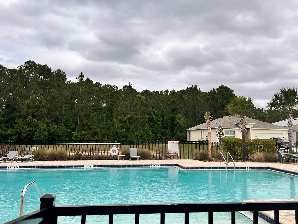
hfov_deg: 53.6
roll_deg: -0.2
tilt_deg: +8.2
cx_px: 179
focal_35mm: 34
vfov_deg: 41.7
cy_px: 93
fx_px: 293
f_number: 1.5
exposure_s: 1/7463
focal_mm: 5.7
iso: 50
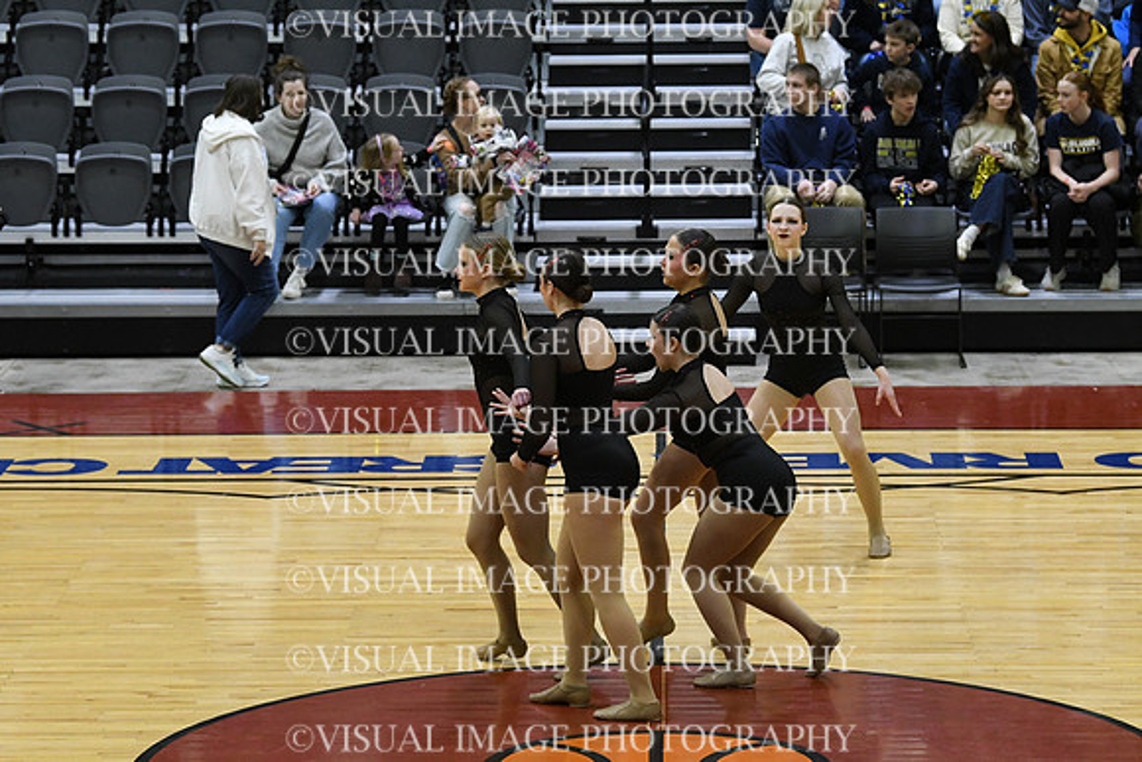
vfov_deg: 8.7
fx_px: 4981
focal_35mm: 157
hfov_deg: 13.1
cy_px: 381
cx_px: 571
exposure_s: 1/500
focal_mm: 105
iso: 5000
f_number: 4
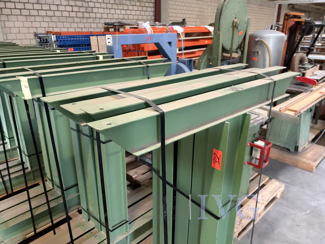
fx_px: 244
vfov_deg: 53.1
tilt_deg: -18.4
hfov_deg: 67.3
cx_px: 162
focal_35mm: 26
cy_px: 122
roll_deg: +1.7
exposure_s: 1/33
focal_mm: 5.96
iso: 500
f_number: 1.6
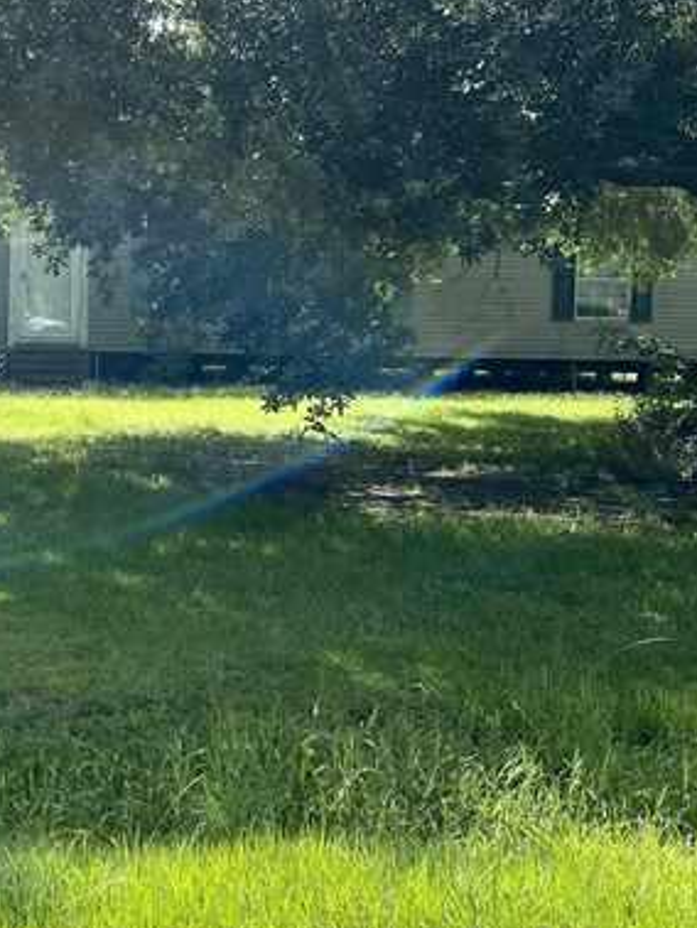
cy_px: 376
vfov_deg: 29.3
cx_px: -10
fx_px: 1770
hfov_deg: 21.5
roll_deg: -1.5
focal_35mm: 66
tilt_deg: -0.7
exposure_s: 1/1170
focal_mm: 4.25
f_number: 1.8
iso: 32
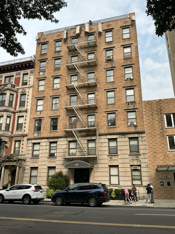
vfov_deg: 63.4
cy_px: 117
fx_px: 189
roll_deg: -0.4
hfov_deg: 49.7
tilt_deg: +18.9
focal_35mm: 28
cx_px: 88
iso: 25
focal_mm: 3
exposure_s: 1/1250
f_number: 1.8
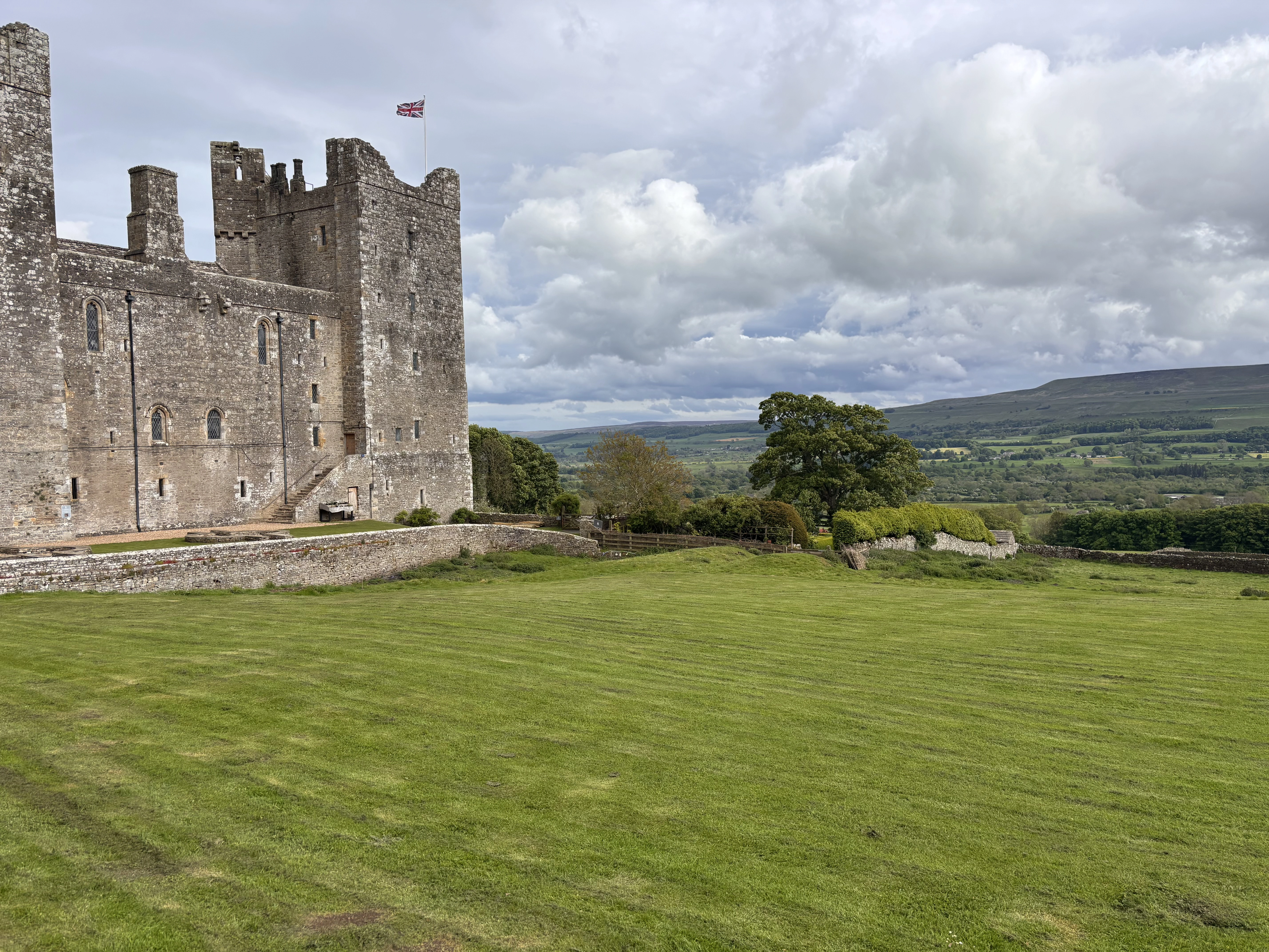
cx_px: 634
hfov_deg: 67.3
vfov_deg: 53.1
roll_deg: +1.3
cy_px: 476
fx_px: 953
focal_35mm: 26
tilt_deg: -3.2
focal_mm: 5.96
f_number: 1.6
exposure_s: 1/2778
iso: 50
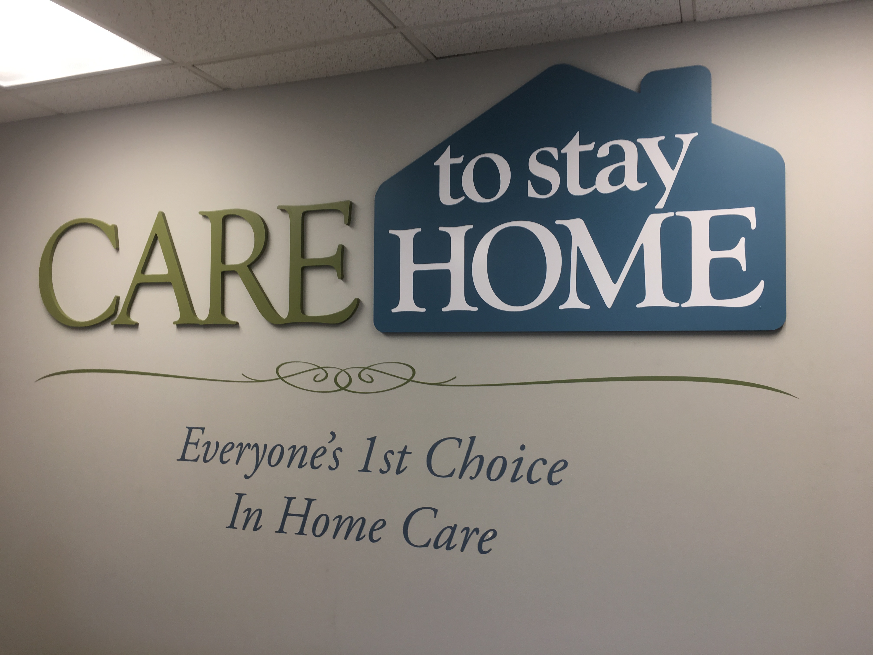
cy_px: 328
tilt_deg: +0.4
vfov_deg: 48.2
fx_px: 731
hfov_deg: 61.7
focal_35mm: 29
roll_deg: -1.2
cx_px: 436
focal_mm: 4.15
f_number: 2.2
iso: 25
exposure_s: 1/40
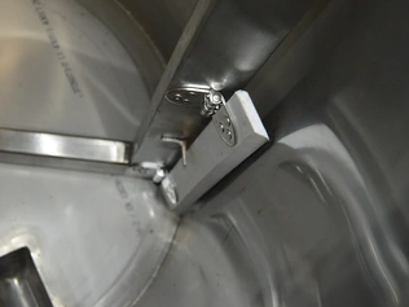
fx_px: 733
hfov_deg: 31.1
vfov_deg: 23.6
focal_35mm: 62
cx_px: 166
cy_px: 139
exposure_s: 1/60
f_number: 4.5
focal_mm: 34
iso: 2000
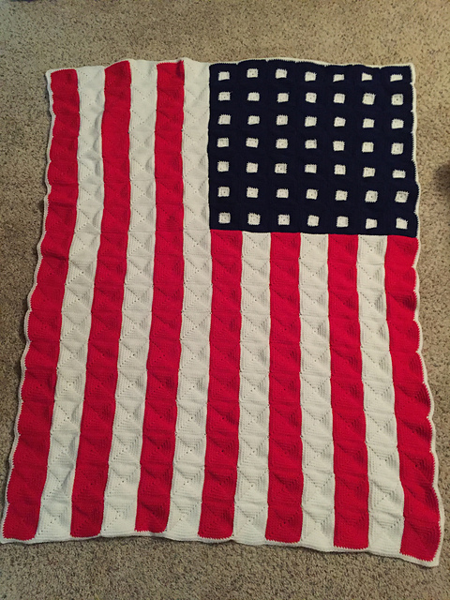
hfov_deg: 48.2
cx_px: 225
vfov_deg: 61.7
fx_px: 503
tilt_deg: -71.8
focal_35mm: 29
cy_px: 300
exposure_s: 1/15
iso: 500
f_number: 2.2
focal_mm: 4.15
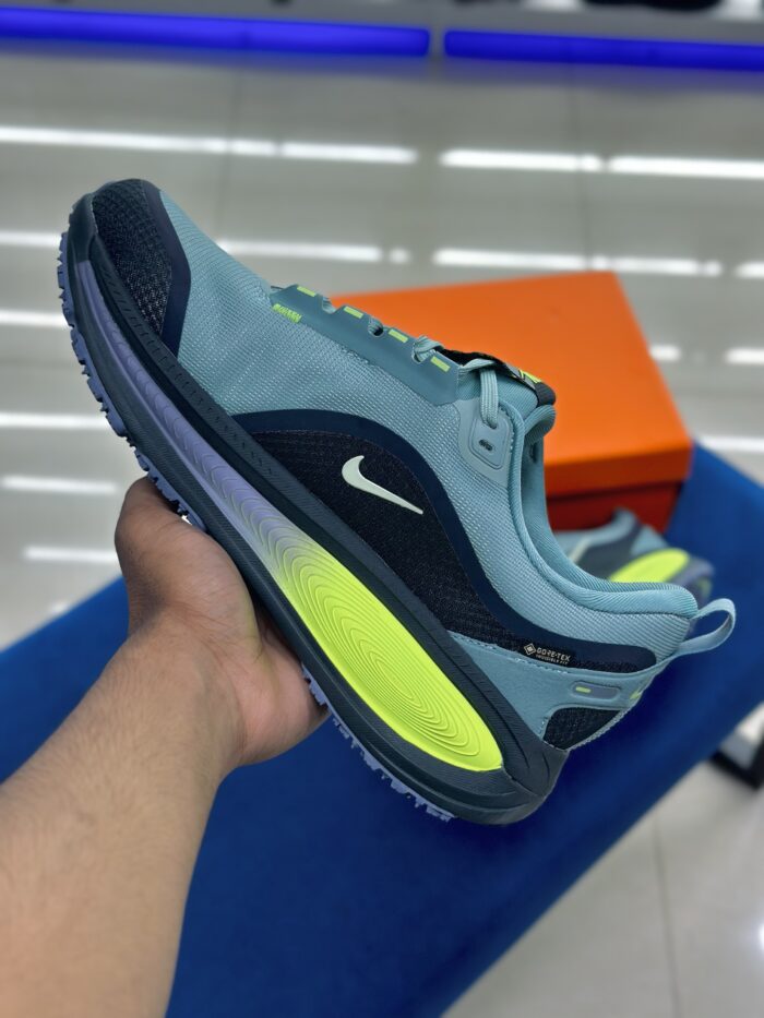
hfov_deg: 30.3
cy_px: 509
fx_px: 1412
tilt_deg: -47.0
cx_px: 382
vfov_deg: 39.7
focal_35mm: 48
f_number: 1.78
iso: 100
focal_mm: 6.86
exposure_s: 1/129
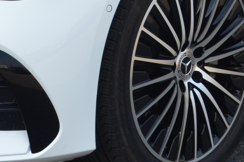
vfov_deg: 5.0
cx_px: 163
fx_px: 1850
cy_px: -83
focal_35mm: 274
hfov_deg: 7.5
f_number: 7.1
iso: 200
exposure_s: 1/200
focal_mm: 35
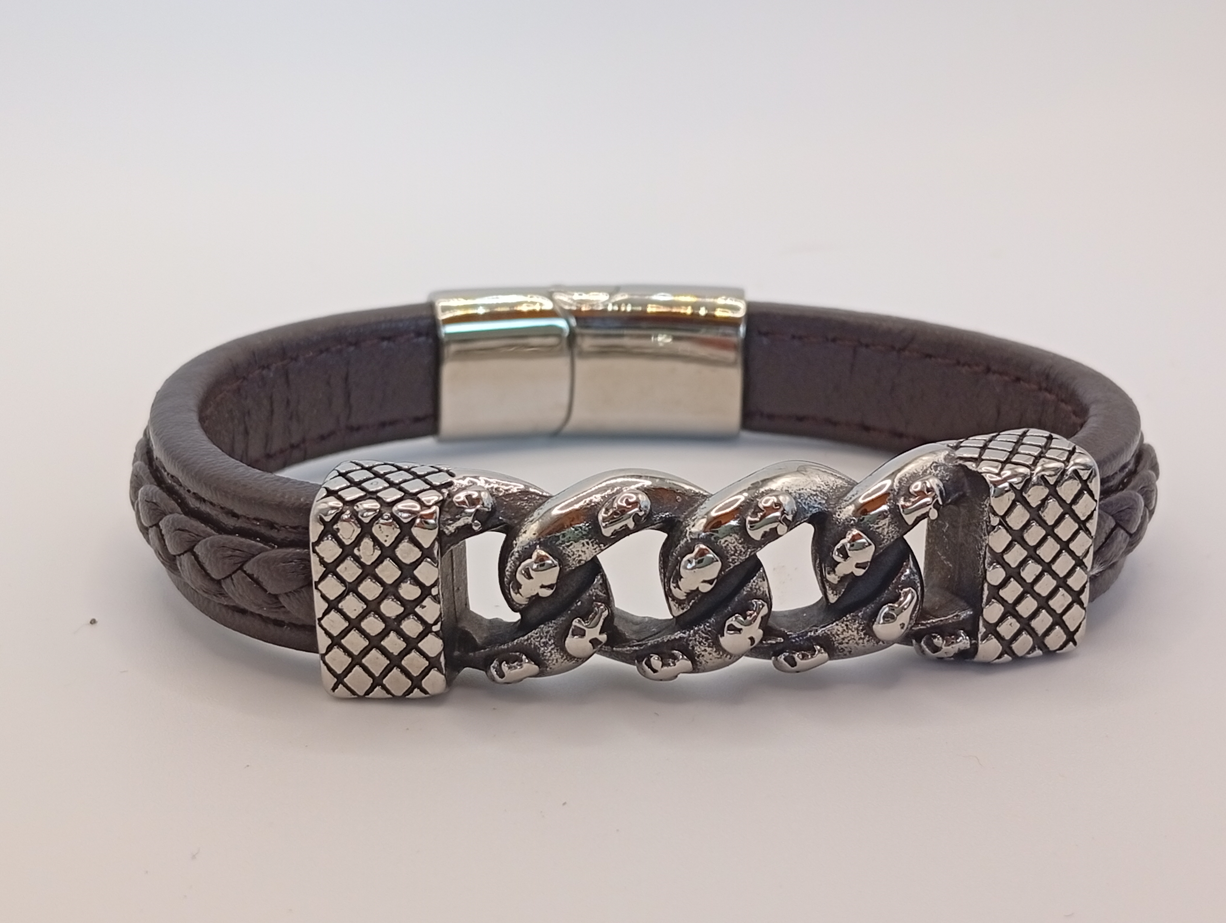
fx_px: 1773
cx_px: 613
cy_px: 462
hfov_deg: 38.1
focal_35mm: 50
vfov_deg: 29.2
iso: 50
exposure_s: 1/243
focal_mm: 3.98
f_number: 1.8
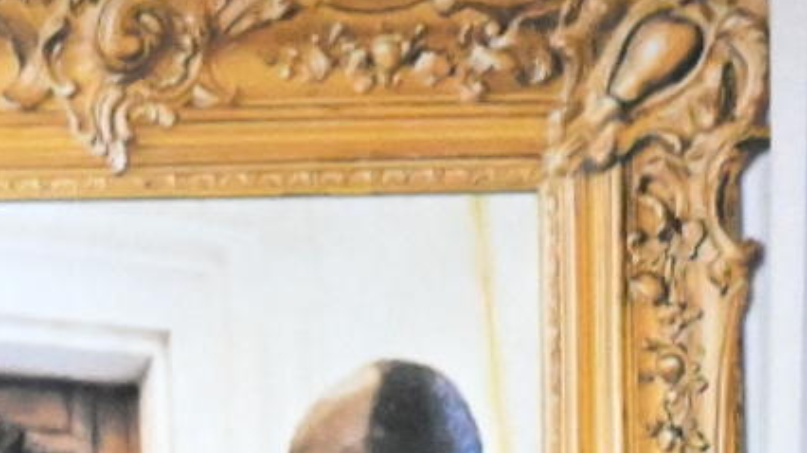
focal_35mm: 2041
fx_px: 43647
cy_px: 823
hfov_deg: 1.1
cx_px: -1949
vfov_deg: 0.6
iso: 10000
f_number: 5.3
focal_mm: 270
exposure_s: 1/500
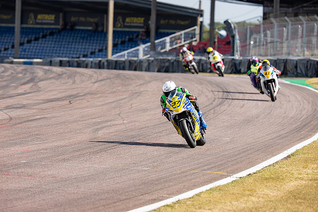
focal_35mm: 404
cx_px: 161
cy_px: 107
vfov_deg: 3.4
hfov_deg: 5.1
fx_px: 3567
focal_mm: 400
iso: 200
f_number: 6.3
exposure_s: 1/640
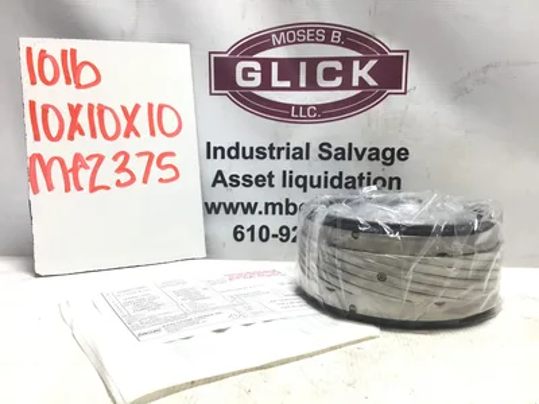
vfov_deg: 45.4
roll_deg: -1.6
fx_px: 483
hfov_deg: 58.4
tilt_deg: -7.9
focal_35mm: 31
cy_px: 202
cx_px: 270
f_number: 2.4
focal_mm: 3.3
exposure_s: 1/120
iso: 32
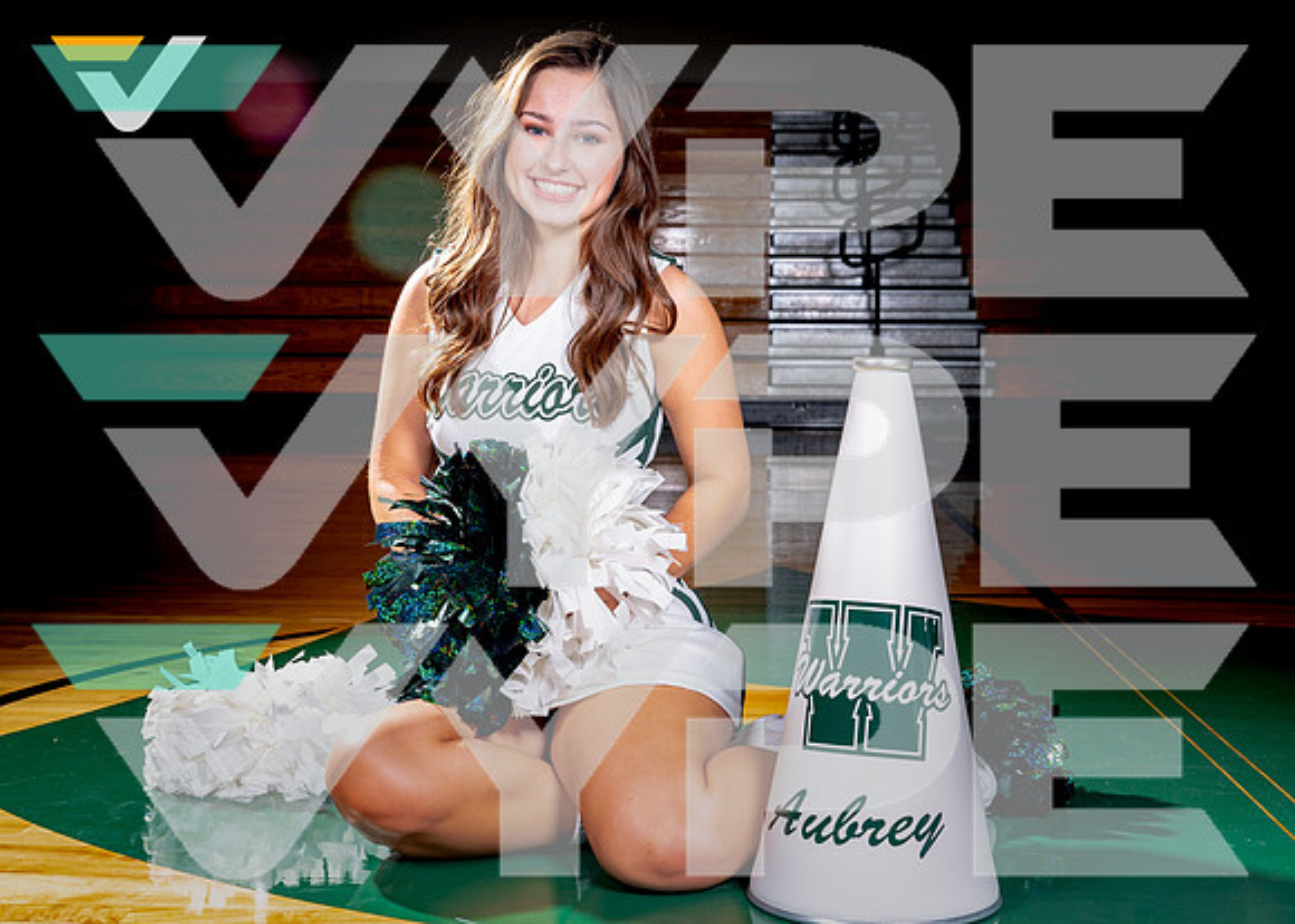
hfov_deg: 35.9
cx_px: 649
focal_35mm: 54
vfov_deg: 26.0
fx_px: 1999
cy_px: 434
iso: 125
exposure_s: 1/160
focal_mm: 48
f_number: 8
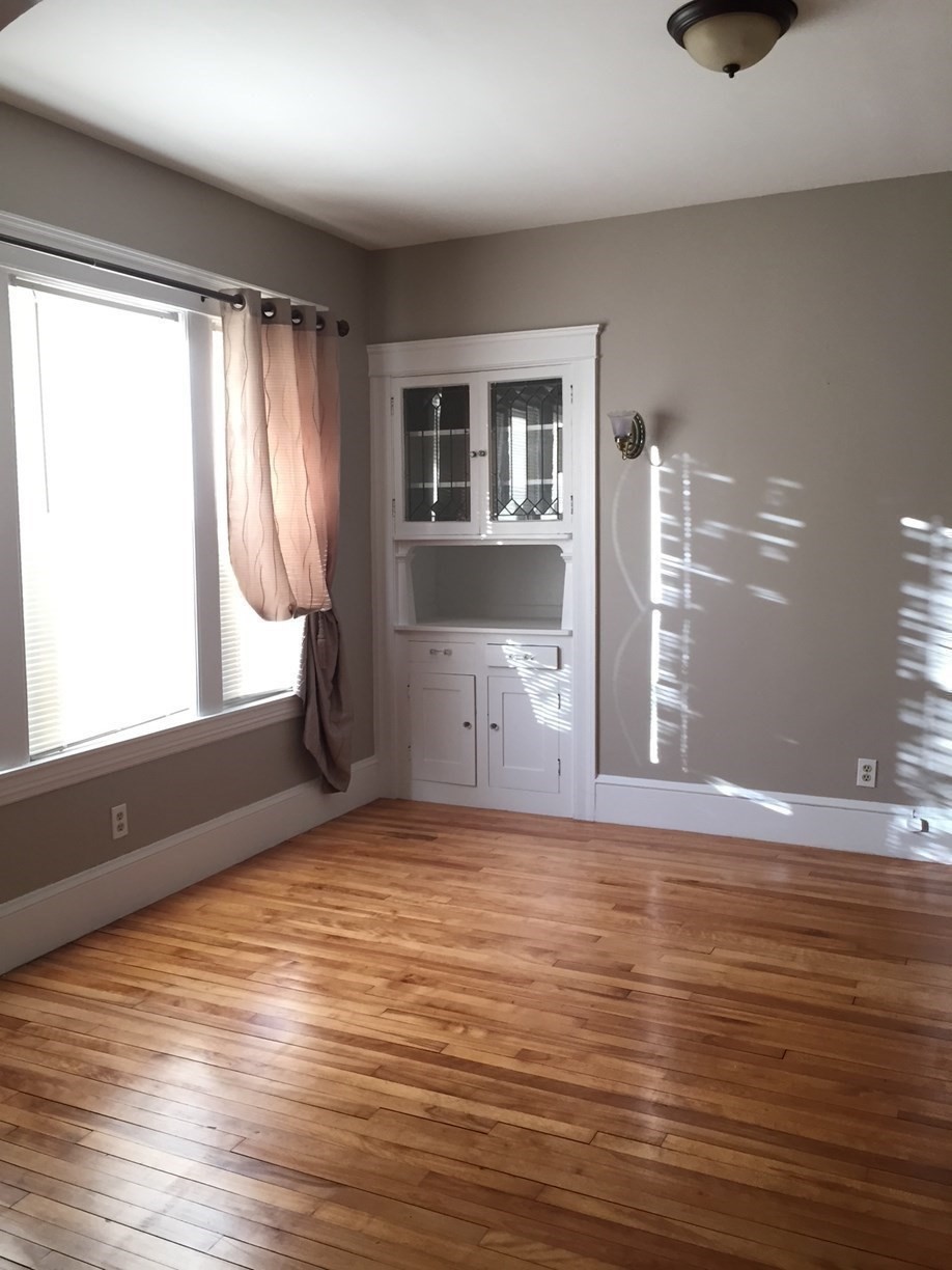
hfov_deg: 48.2
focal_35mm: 29
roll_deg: +1.4
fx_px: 1063
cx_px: 476
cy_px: 635
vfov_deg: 61.7
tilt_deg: -5.9
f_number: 2.2
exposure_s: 1/30
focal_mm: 4.15
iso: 50
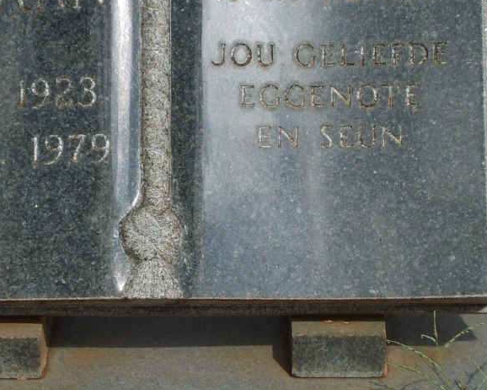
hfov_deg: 13.3
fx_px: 2089
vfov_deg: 10.6
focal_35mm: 145
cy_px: 168
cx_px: 148
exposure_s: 1/500
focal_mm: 12
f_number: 3.9
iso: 50
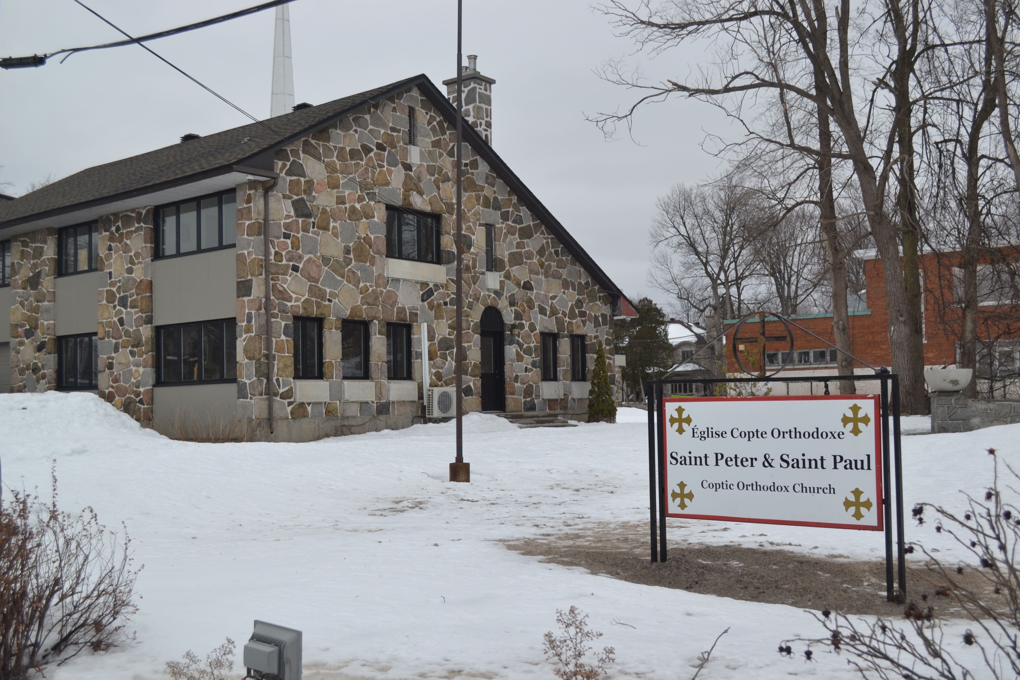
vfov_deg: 36.9
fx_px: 1020
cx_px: 510
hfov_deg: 53.1
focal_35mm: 36
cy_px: 340
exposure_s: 1/125
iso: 160
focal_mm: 24
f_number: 5.6
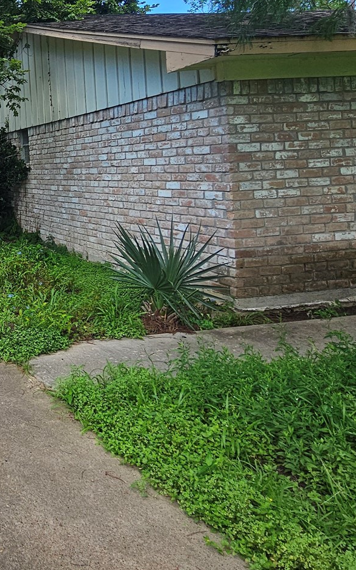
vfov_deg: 60.9
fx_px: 466
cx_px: -114
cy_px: 177
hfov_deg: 31.5
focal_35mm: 30
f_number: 2.2
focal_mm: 2.2
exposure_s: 1/516
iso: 50
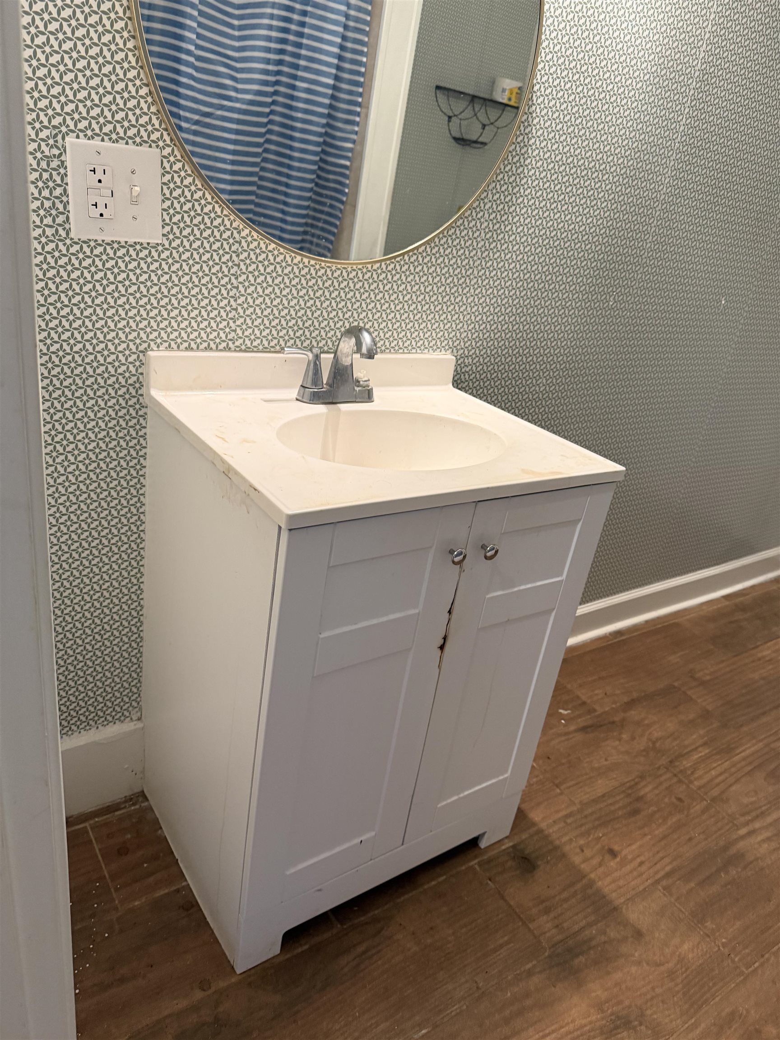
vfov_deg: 71.6
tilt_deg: -23.6
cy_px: 520
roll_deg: -9.2
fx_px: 721
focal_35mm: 24
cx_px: 390
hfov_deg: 56.8
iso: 400
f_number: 1.78
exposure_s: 1/60
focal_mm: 6.76
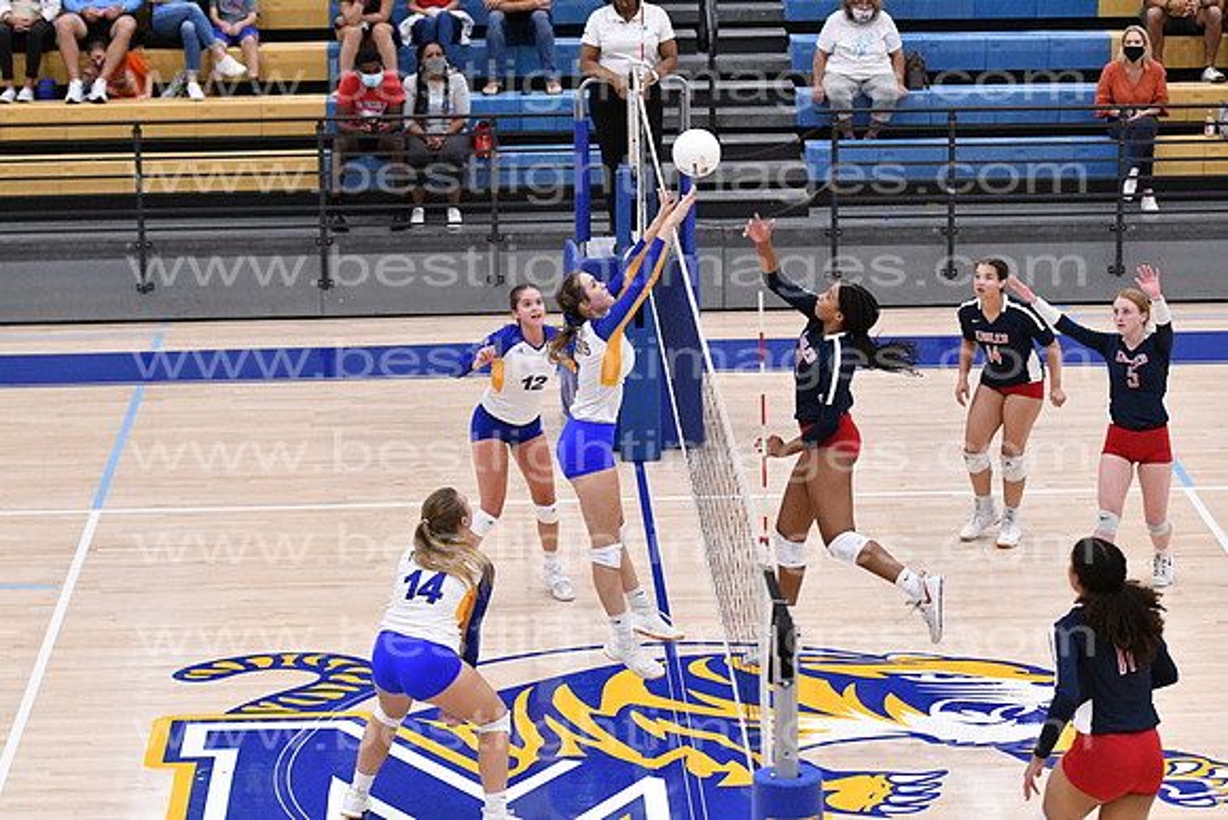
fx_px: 3582
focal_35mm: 105
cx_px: 614
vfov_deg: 13.0
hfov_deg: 19.5
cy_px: 410
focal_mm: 70
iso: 6400
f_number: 3.2
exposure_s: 1/1000
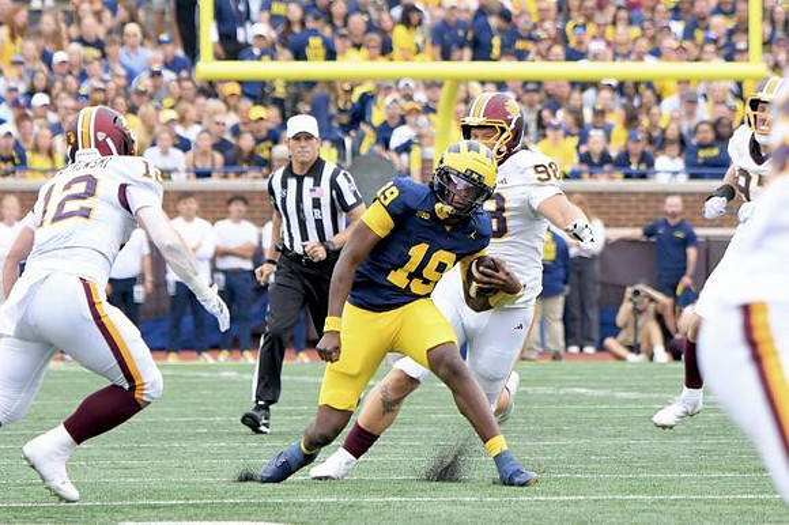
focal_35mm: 345
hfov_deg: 6.0
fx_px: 7557
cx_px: 394
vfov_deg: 4.0
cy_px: 262
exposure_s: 1/1000
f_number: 5.3
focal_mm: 230
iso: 1600
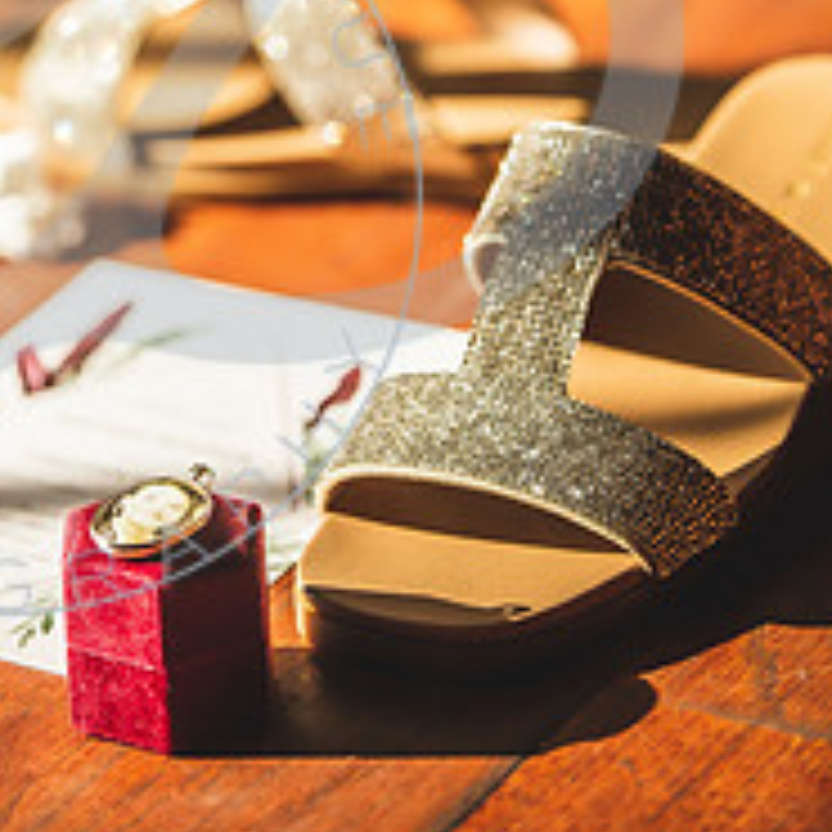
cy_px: -144
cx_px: 207
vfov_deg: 8.0
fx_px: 5901
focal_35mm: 217
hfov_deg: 8.1
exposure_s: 1/1600
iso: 200
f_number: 2.8
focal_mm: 105
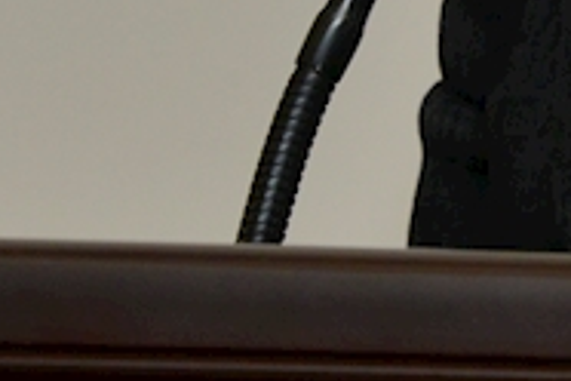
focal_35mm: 872
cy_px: -648
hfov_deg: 2.3
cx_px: 1435
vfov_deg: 1.6
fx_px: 13830
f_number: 7.1
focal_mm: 135
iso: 1250
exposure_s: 1/60
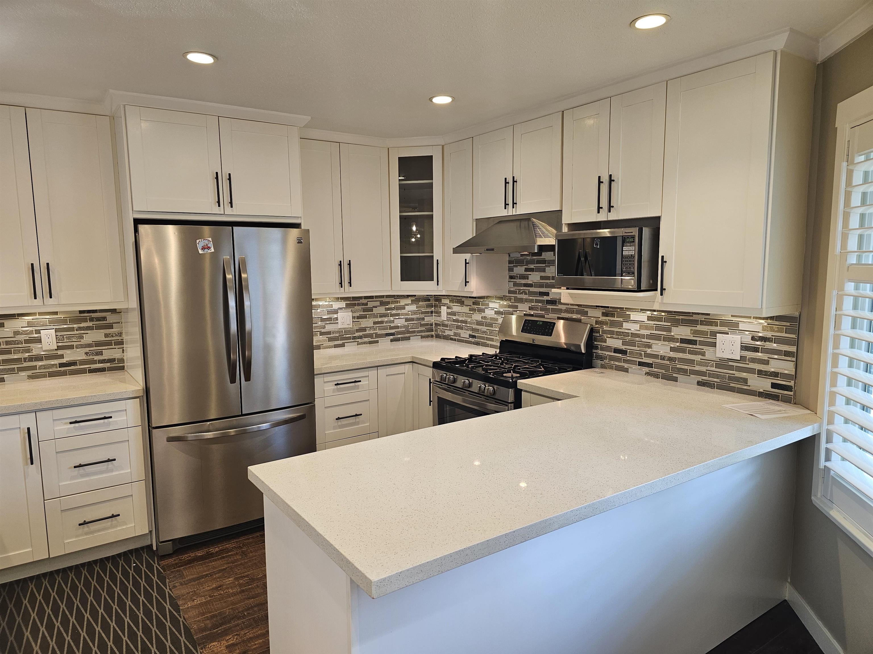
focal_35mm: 23
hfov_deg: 73.9
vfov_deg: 58.9
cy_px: 327
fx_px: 580
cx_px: 436
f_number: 1.7
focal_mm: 6.3
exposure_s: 1/120
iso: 100
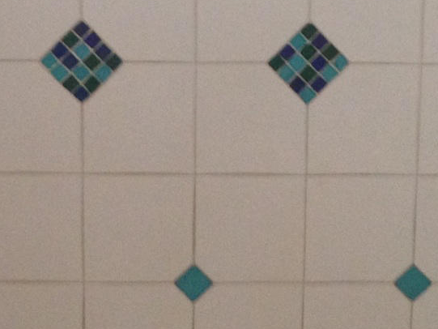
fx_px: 1582
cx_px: 193
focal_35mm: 125
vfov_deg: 11.9
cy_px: 202
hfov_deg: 15.8
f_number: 2.4
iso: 160
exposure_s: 1/20
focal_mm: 4.12
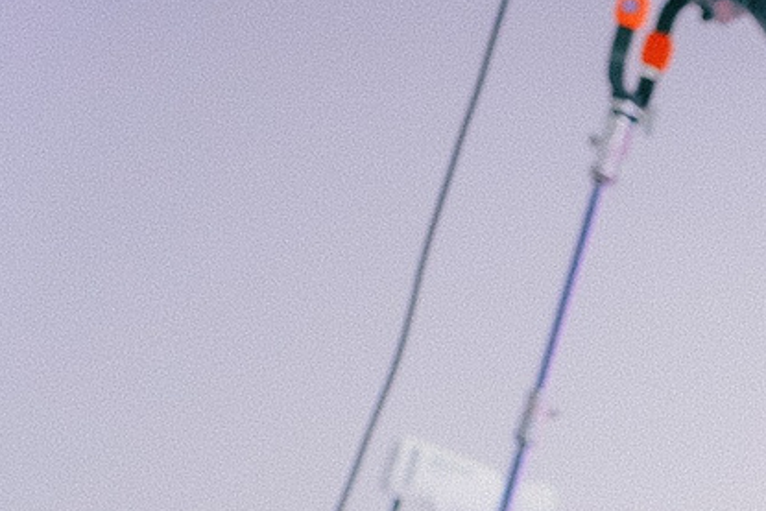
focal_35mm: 148
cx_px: 2029
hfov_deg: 10.9
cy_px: 1468
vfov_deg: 8.1
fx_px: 3150
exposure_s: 1/200
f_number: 2.2
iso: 500
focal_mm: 24
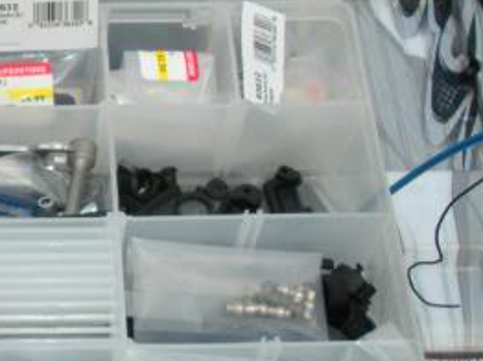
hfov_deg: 21.4
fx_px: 1227
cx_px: -9
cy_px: 195
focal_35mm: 88
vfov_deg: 16.8
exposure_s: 1/203
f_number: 3.5
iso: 64
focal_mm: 6.3
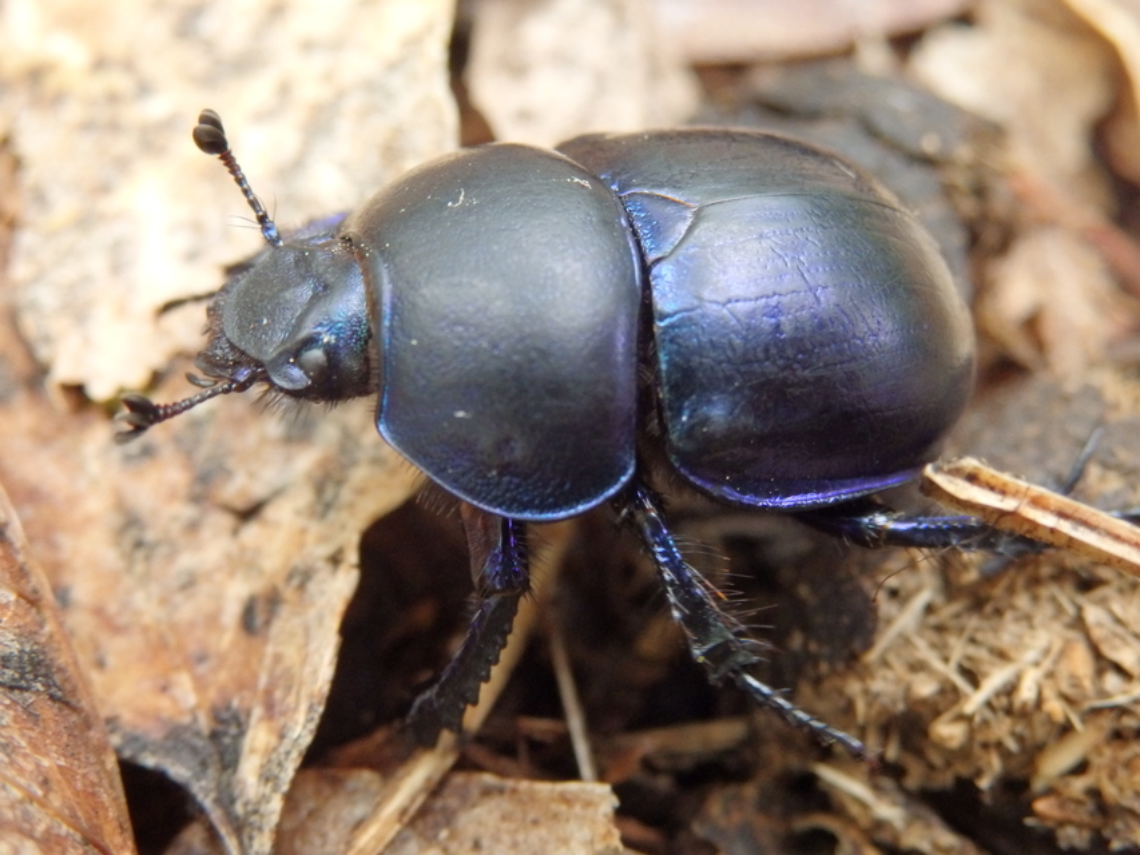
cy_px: 428
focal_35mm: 66
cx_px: 570
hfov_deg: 29.4
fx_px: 2174
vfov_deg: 22.3
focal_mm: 11.9
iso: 640
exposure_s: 1/100
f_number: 4.4
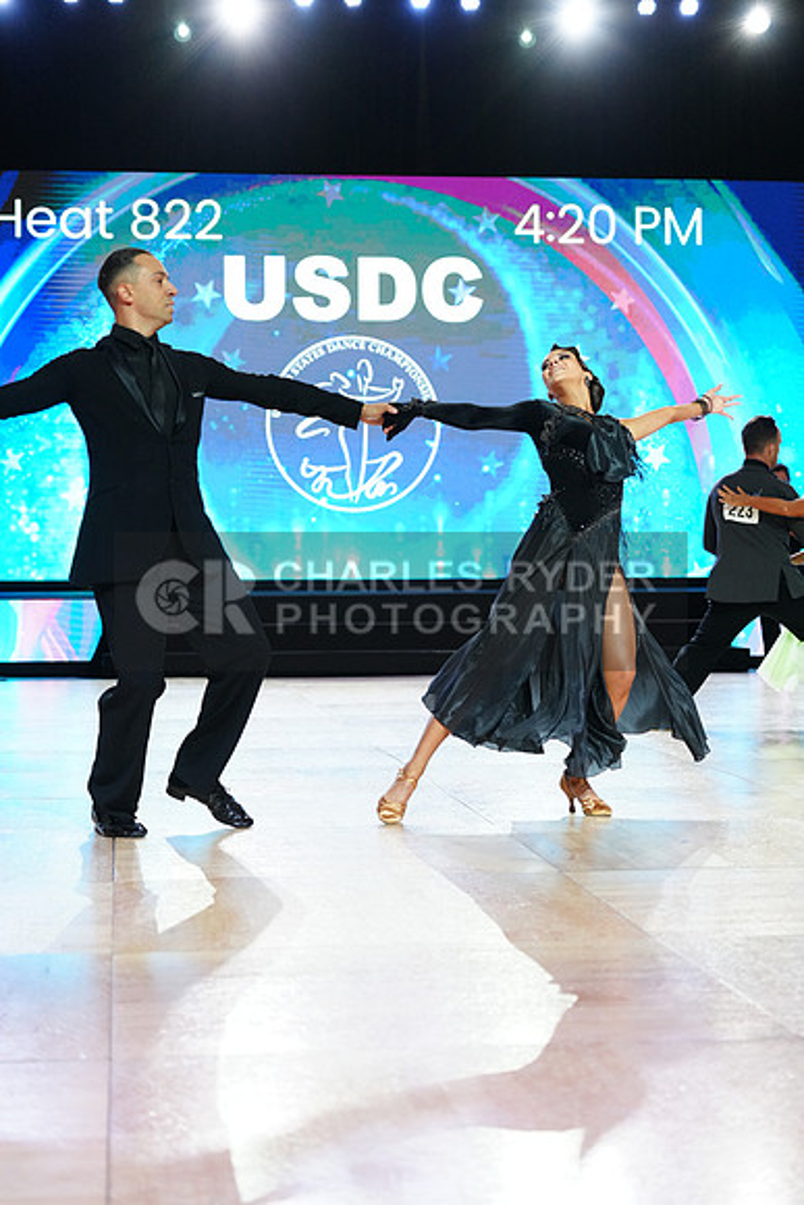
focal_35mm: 70
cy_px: 602
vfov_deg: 28.8
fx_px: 2343
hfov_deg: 19.5
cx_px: 402
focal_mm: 70
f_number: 4
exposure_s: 1/320
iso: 2500
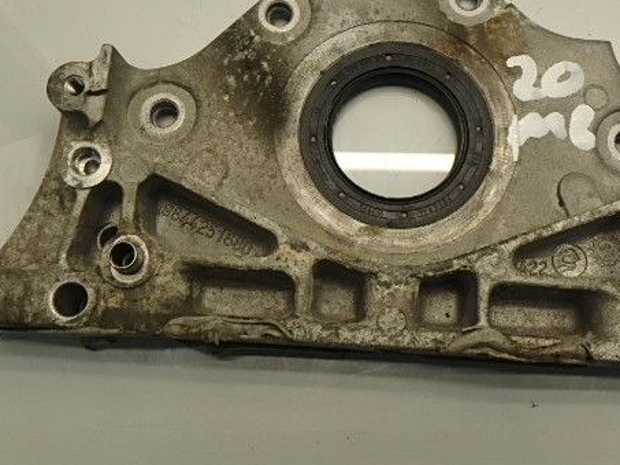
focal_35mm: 41
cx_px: 356
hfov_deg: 45.6
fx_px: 735
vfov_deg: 35.1
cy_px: 201
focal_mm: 5.2
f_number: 4.6
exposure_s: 1/60
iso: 200
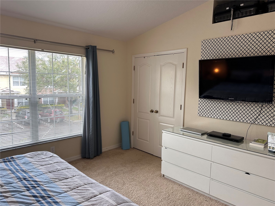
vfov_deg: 56.8
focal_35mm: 24
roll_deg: -1.0
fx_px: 191
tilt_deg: -4.4
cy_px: 103
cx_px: 138
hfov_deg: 71.6
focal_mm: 6.86
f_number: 1.78
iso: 125
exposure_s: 1/120
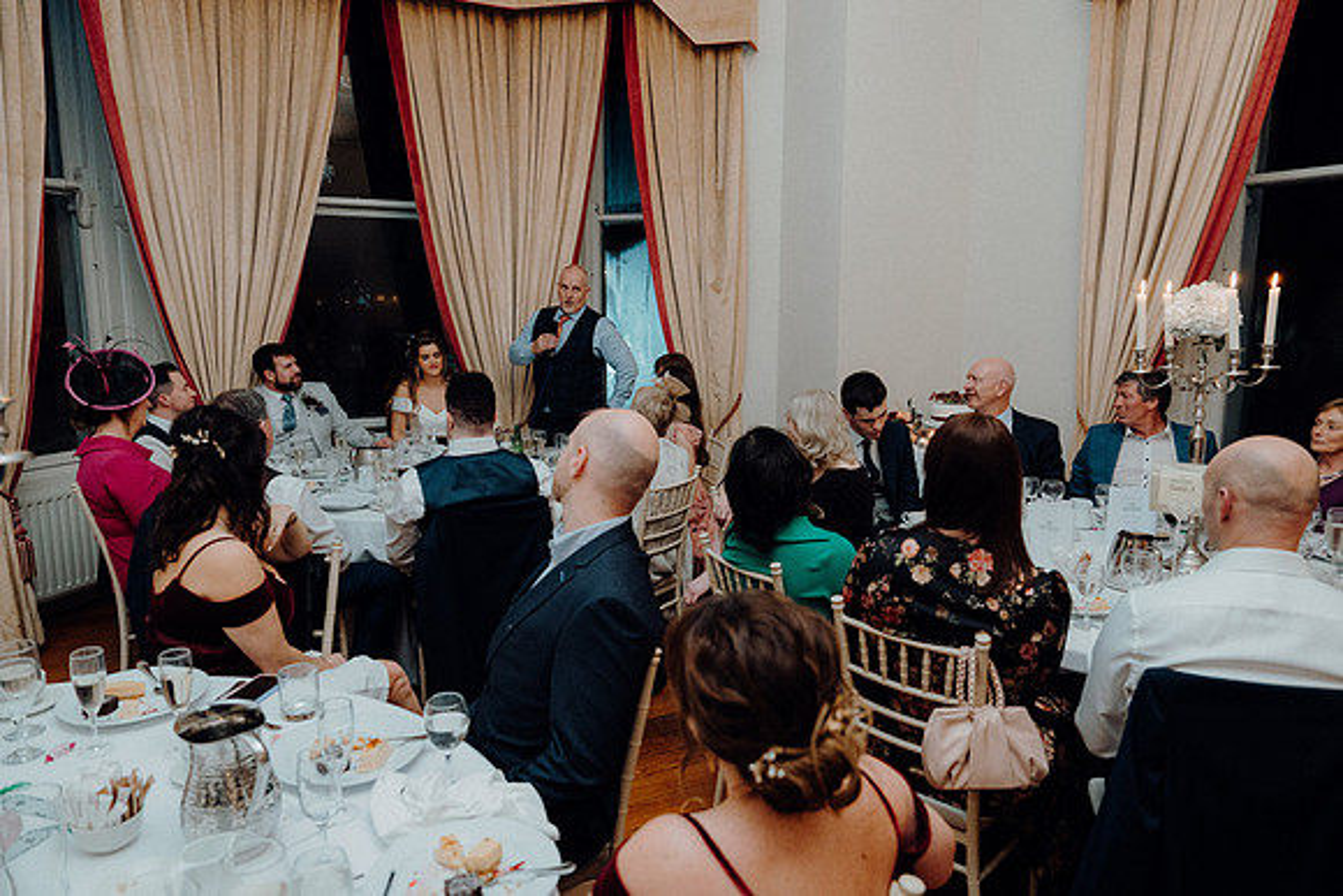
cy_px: 448
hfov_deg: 73.7
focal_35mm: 24
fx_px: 896
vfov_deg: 53.2
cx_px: 672
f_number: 3.5
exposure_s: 1/160
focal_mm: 24
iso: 2500
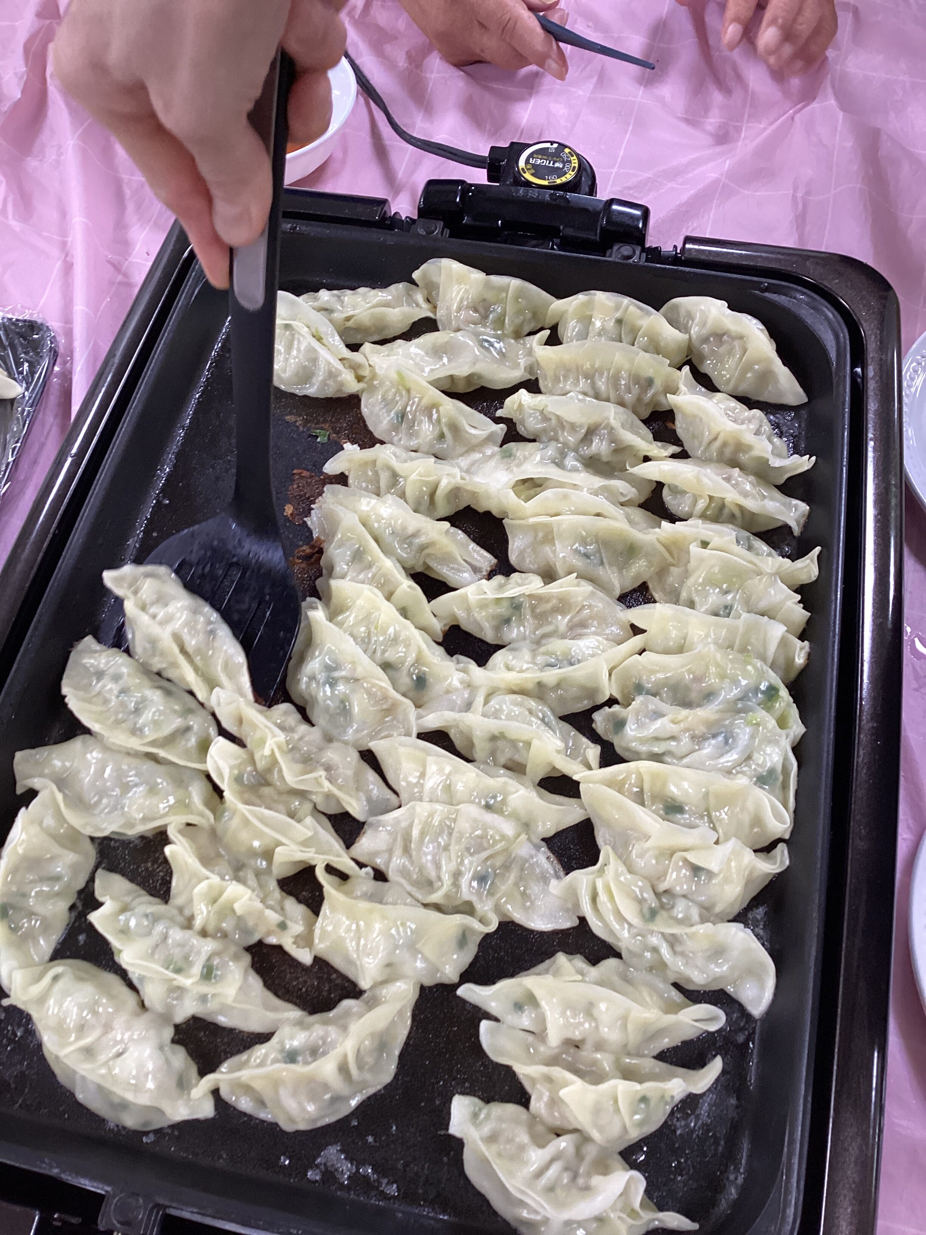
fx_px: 1106
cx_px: 463
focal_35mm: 31
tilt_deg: -61.9
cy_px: 618
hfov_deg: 45.4
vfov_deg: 58.4
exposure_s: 1/50
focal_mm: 3.3
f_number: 2.4
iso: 125
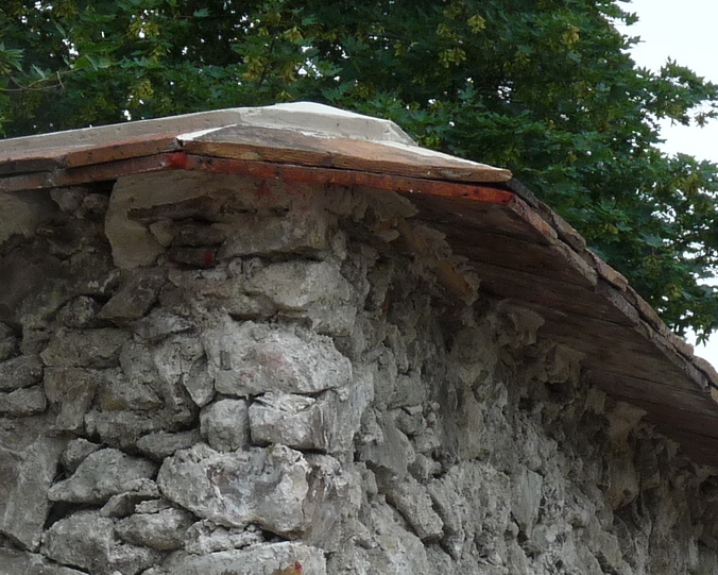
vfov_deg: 8.7
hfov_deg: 10.9
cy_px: 508
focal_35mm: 177
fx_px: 3762
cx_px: 366
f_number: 4
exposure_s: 1/160
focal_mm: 9.2
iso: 100
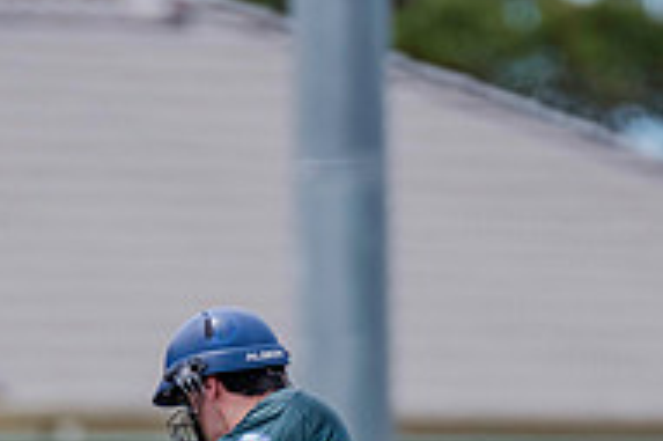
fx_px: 35347
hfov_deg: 1.1
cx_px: 169
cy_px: 610
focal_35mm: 1921
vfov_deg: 0.7
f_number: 6.3
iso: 800
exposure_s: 1/2500
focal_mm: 600
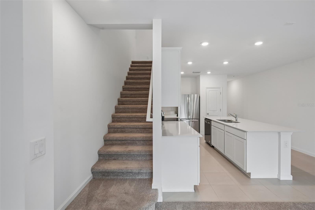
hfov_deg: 95.0
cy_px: 105
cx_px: 158
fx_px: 144
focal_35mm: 16
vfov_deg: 72.0
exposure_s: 1/25
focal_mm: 16.5
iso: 400
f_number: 8
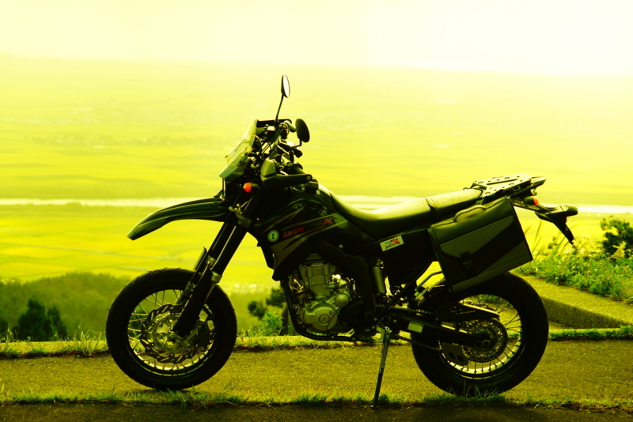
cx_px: 316
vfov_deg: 13.6
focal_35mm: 101
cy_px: 211
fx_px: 1776
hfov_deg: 20.2
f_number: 6.3
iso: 100
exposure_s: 1/125
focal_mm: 101
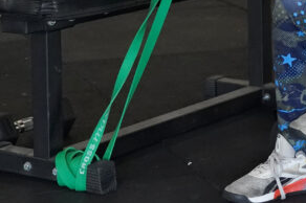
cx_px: 285
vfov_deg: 8.9
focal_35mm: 151
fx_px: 1282
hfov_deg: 13.5
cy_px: -80
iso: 4000
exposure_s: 1/500
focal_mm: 43
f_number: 4
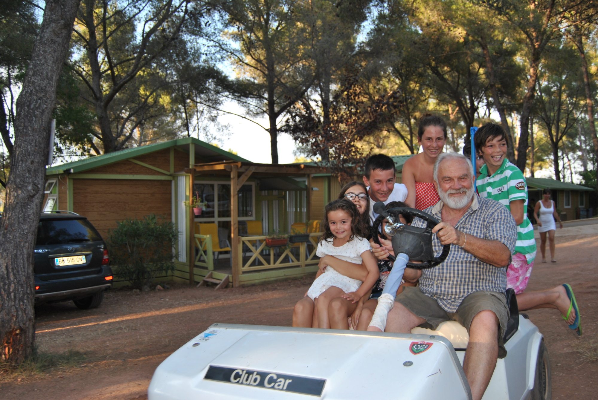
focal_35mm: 30
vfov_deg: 43.7
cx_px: 299
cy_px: 200
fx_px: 499
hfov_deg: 61.9
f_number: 3.5
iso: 100
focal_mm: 20
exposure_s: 1/125
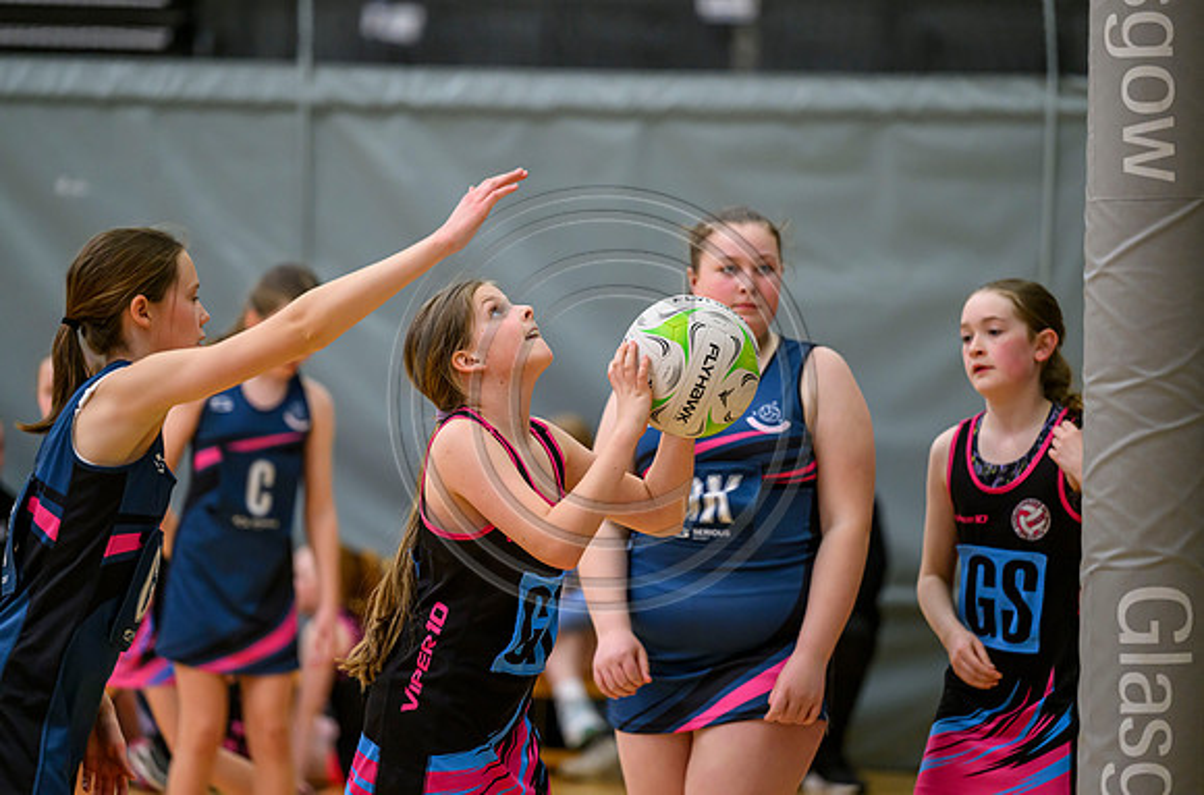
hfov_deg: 11.4
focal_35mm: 181
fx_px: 6031
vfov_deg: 7.5
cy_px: 398
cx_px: 602
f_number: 3.2
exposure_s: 1/1250
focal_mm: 180
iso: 3200
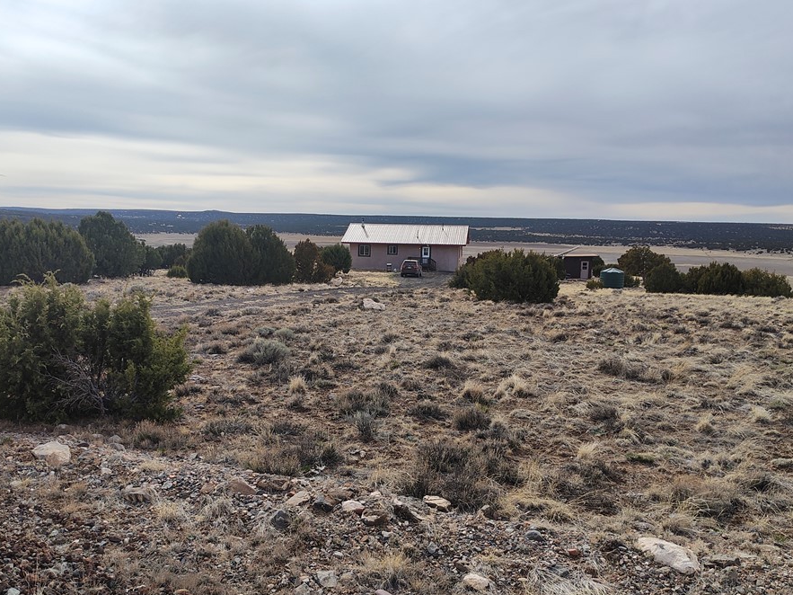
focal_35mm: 29
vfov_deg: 48.2
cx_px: 382
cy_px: 316
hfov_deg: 61.6
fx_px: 664
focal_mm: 4.15
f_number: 1.5
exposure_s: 1/4781
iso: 109
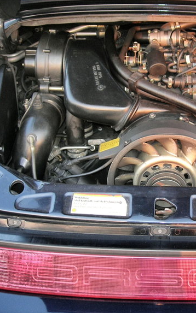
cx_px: 165
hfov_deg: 23.5
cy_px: 156
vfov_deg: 37.5
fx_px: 462
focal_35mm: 54
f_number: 2.8
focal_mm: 7.8
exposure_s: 1/30
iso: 64
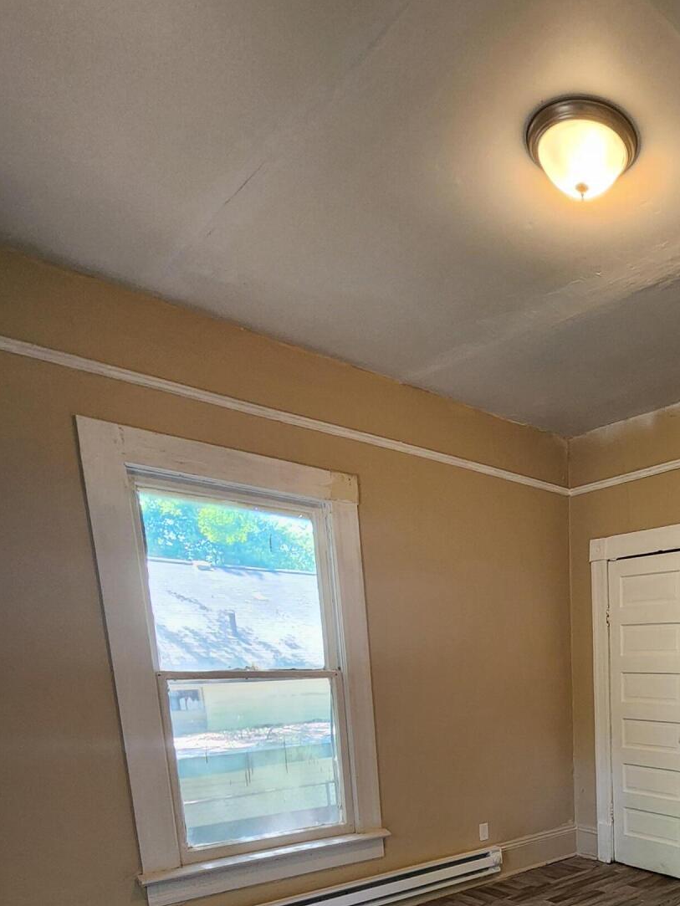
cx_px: 625
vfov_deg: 61.8
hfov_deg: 49.9
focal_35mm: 24
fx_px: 628
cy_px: 793
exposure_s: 1/60
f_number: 2.2
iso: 320
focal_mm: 2.2
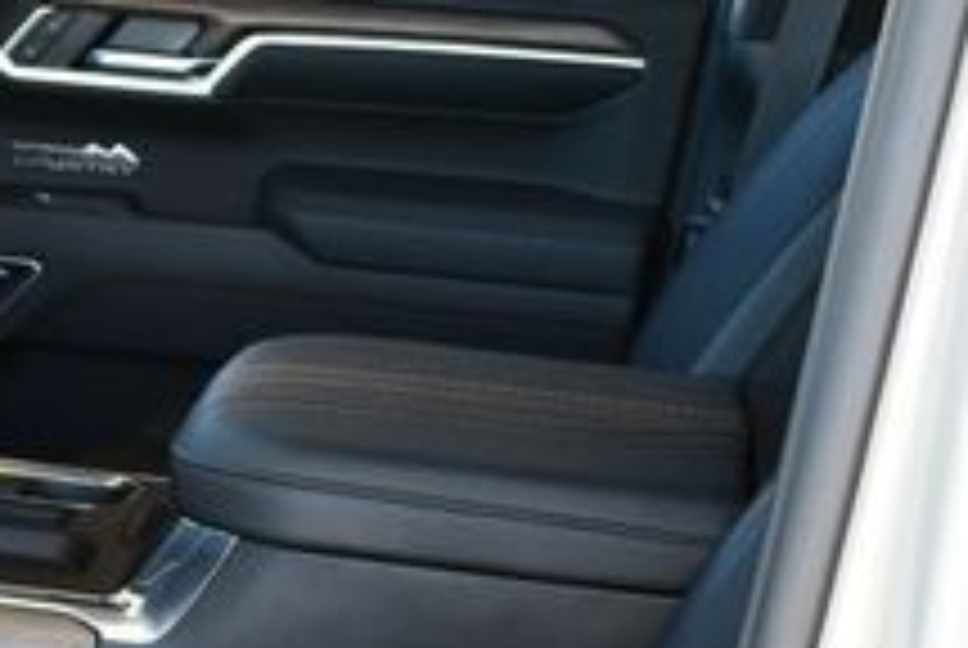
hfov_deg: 18.4
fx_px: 2881
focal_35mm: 107
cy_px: 670
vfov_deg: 12.7
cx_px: -59
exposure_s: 1/250
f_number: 3.5
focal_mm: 18
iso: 560
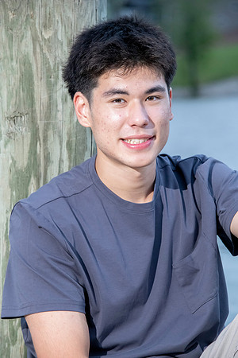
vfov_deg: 10.3
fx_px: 1983
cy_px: 179
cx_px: 119
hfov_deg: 6.9
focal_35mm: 200
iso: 5000
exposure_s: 1/160
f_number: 8
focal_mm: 200
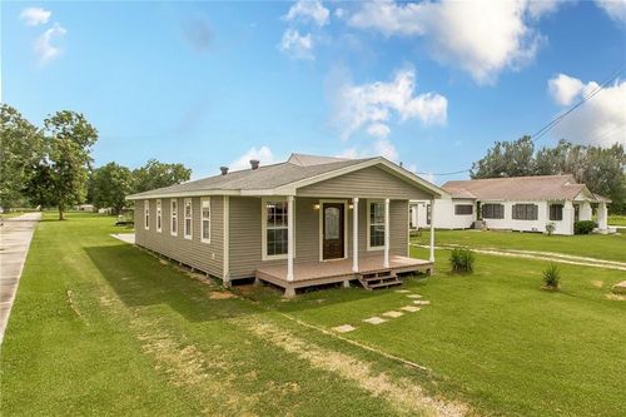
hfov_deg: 100.4
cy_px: 208
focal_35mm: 15
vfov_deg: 77.3
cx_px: 313
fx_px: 261
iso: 320
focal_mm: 15
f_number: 8
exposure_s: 1/1000
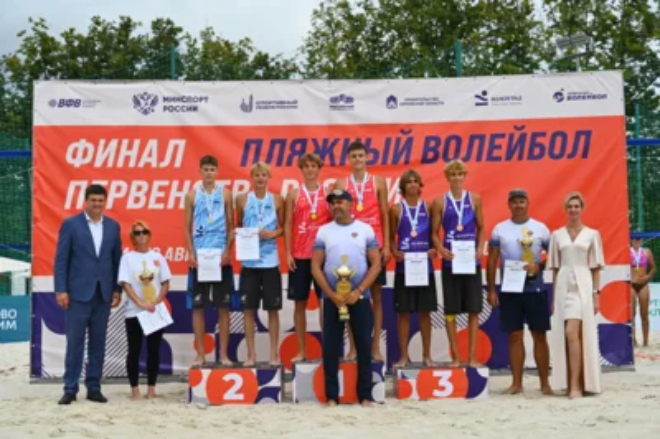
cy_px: 220
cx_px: 330
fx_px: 1154
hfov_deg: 31.9
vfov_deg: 21.5
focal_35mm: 63
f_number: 4
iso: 100
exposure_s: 1/1600
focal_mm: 63
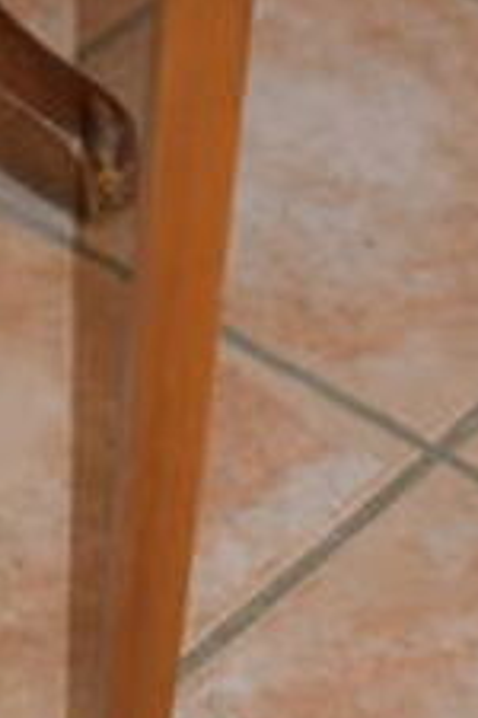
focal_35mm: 240
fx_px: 4780
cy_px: -423
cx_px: -296
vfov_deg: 8.4
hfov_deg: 5.7
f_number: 3.8
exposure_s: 1/30
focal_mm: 24
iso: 450
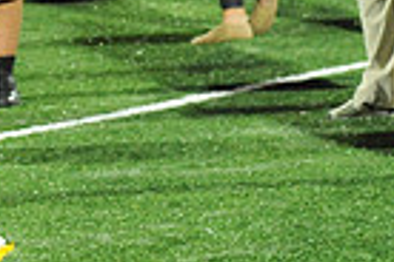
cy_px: -66
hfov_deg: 4.6
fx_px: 4815
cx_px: -266
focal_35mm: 440
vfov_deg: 3.1
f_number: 5.6
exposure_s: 1/250
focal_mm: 105
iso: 5000
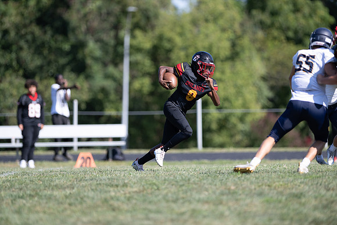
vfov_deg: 4.6
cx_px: 168
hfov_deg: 6.9
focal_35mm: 300
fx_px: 2809
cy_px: 112
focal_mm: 300
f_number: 2.8
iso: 160
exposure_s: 1/1600
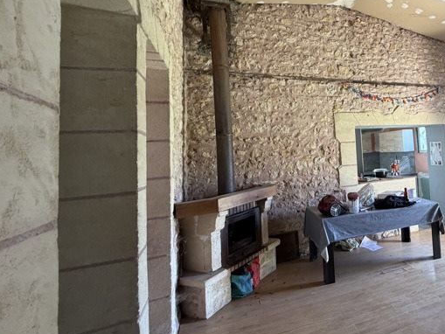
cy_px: 133
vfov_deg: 60.6
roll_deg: +4.1
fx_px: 283
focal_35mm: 22
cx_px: 348
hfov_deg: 69.8
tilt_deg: +3.9
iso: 320
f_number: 2.2
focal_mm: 2.22
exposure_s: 1/90
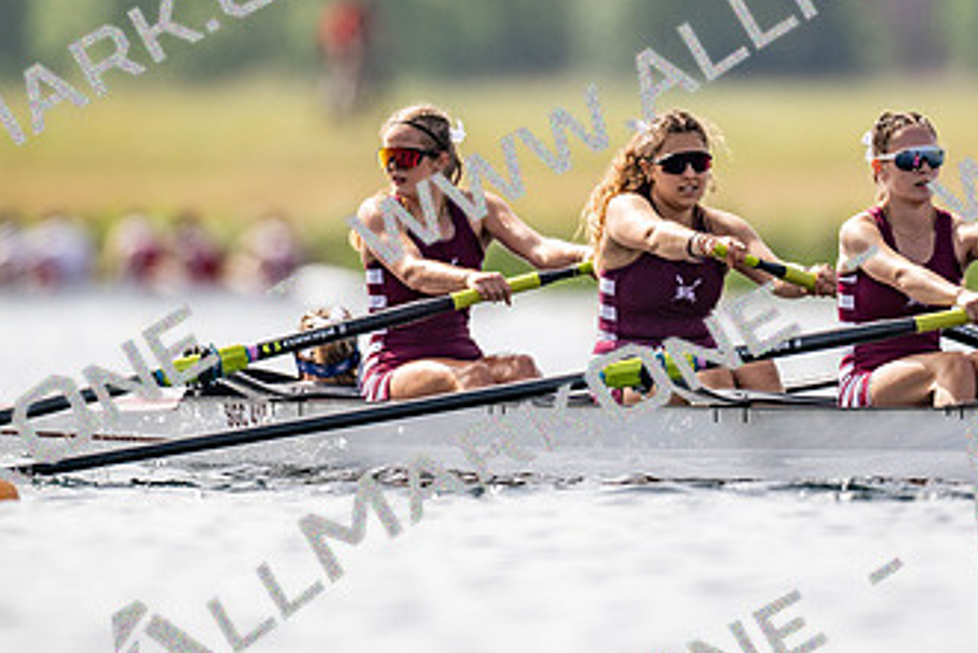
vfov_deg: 1.3
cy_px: 273
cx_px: 712
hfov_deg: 2.0
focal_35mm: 1051
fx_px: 28563
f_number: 4
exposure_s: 1/2500
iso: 180
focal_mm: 600
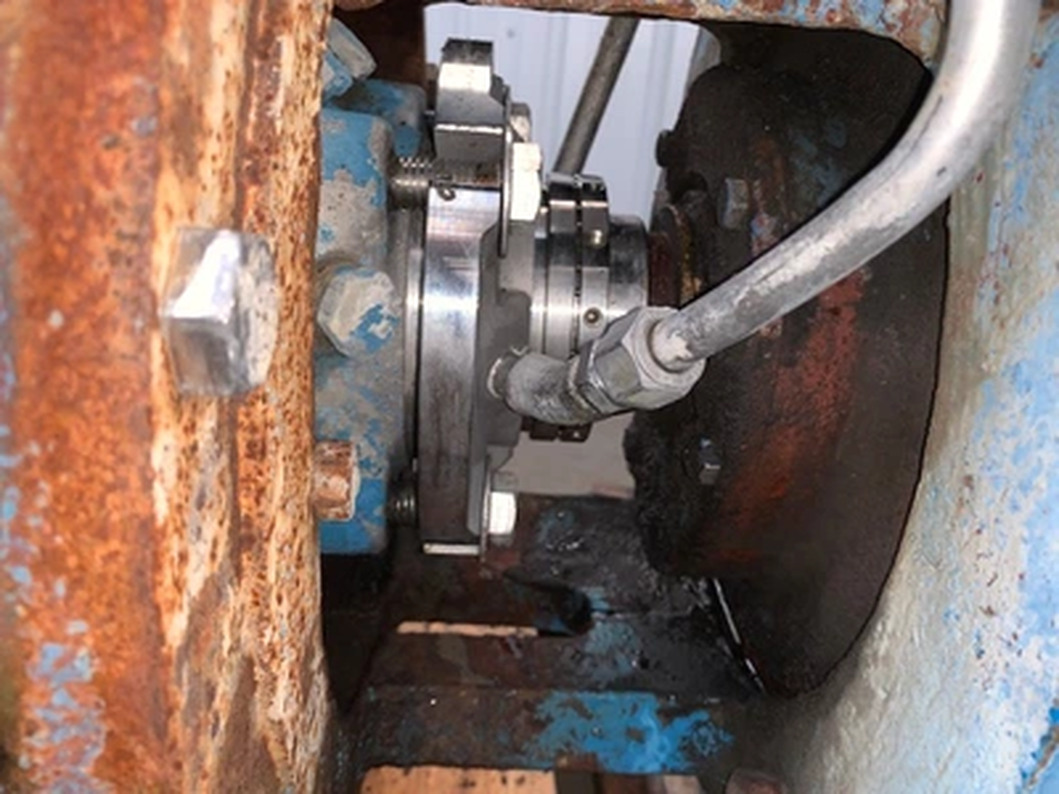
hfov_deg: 67.3
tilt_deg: -23.3
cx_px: 530
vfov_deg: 53.1
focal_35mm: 26
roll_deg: -4.8
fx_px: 795
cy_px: 397
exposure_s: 1/26
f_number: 1.8
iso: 25
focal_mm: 4.25
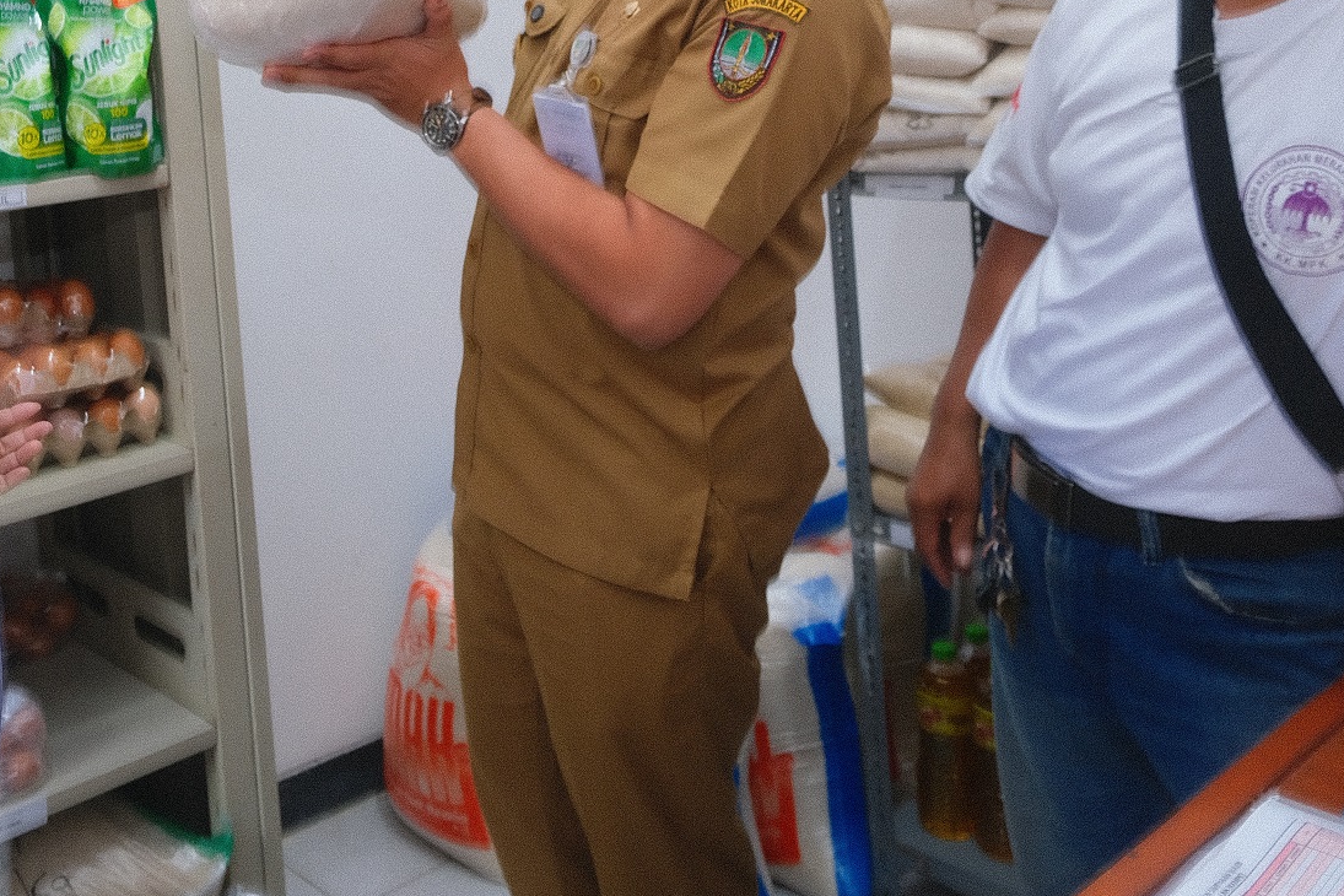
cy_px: 145
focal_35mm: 42
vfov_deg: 30.9
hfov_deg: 45.4
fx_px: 1568
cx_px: 410
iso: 640
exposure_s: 1/15
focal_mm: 15
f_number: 4
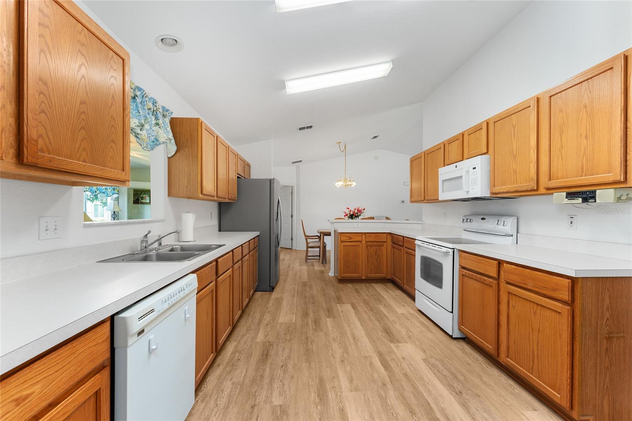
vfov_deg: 81.2
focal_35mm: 14
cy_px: 210
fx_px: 246
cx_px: 316
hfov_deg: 104.3
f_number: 7.1
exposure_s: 1/6
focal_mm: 14
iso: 400
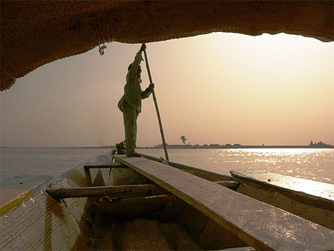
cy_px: 126
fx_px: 338
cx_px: 167
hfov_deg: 52.6
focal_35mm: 35
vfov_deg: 40.7
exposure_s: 1/2000
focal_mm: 5.2
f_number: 5
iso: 80
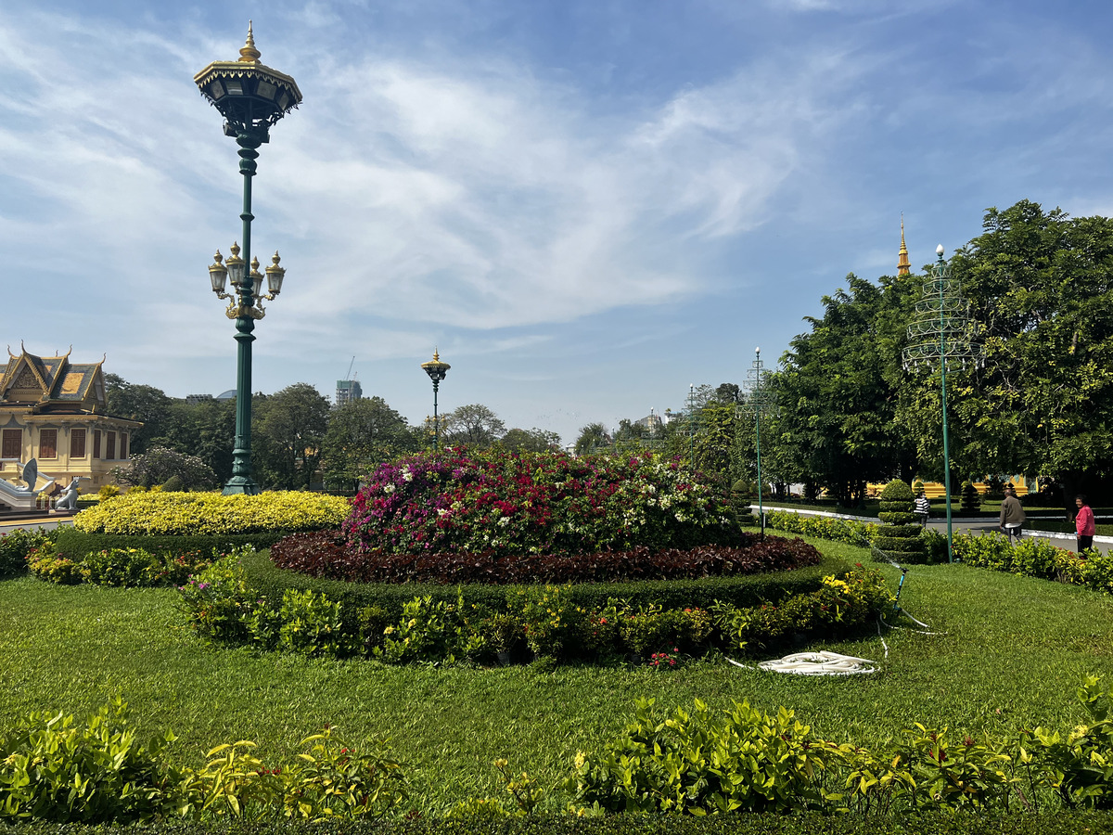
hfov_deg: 67.3
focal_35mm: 26
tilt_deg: +4.4
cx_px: 556
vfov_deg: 53.1
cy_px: 418
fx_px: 836
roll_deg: +0.3
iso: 50
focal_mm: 5.7
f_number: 1.5
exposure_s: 1/5076
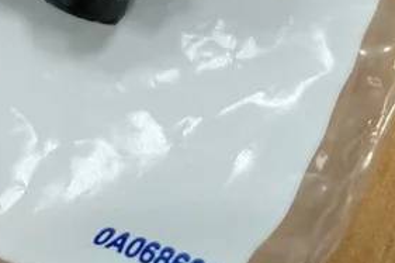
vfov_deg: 14.3
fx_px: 768
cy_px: -338
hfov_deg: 28.9
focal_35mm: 70
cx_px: 207
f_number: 2.2
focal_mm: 3.81
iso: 320
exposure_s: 1/33
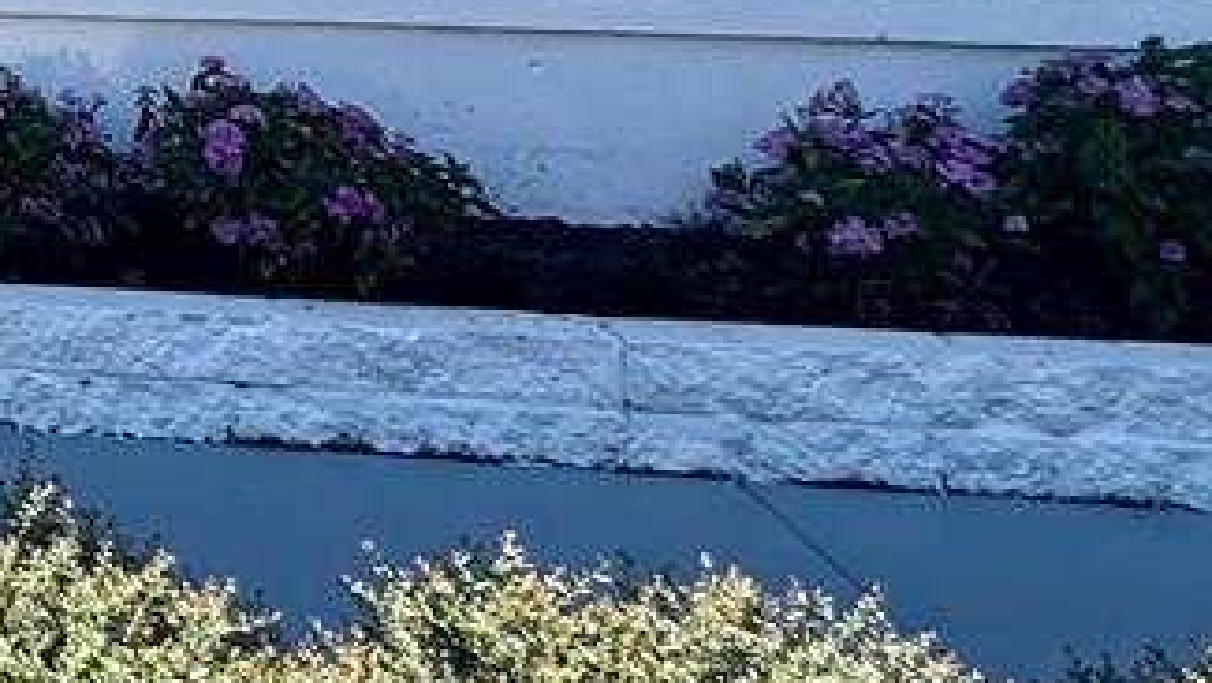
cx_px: -1048
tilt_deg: -0.9
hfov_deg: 19.7
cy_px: -500
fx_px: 2411
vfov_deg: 14.4
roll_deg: +1.3
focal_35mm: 75
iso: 40
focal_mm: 2.22
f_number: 2.2
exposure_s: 1/533
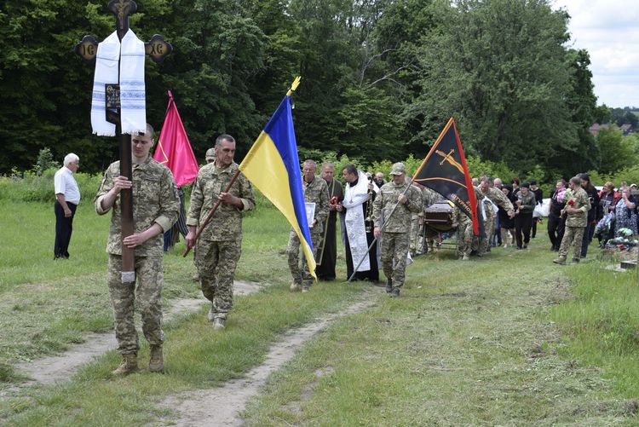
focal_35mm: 60
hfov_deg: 33.4
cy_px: 214
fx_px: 1066
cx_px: 320
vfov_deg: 22.7
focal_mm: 40
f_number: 8
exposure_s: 1/250
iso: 200
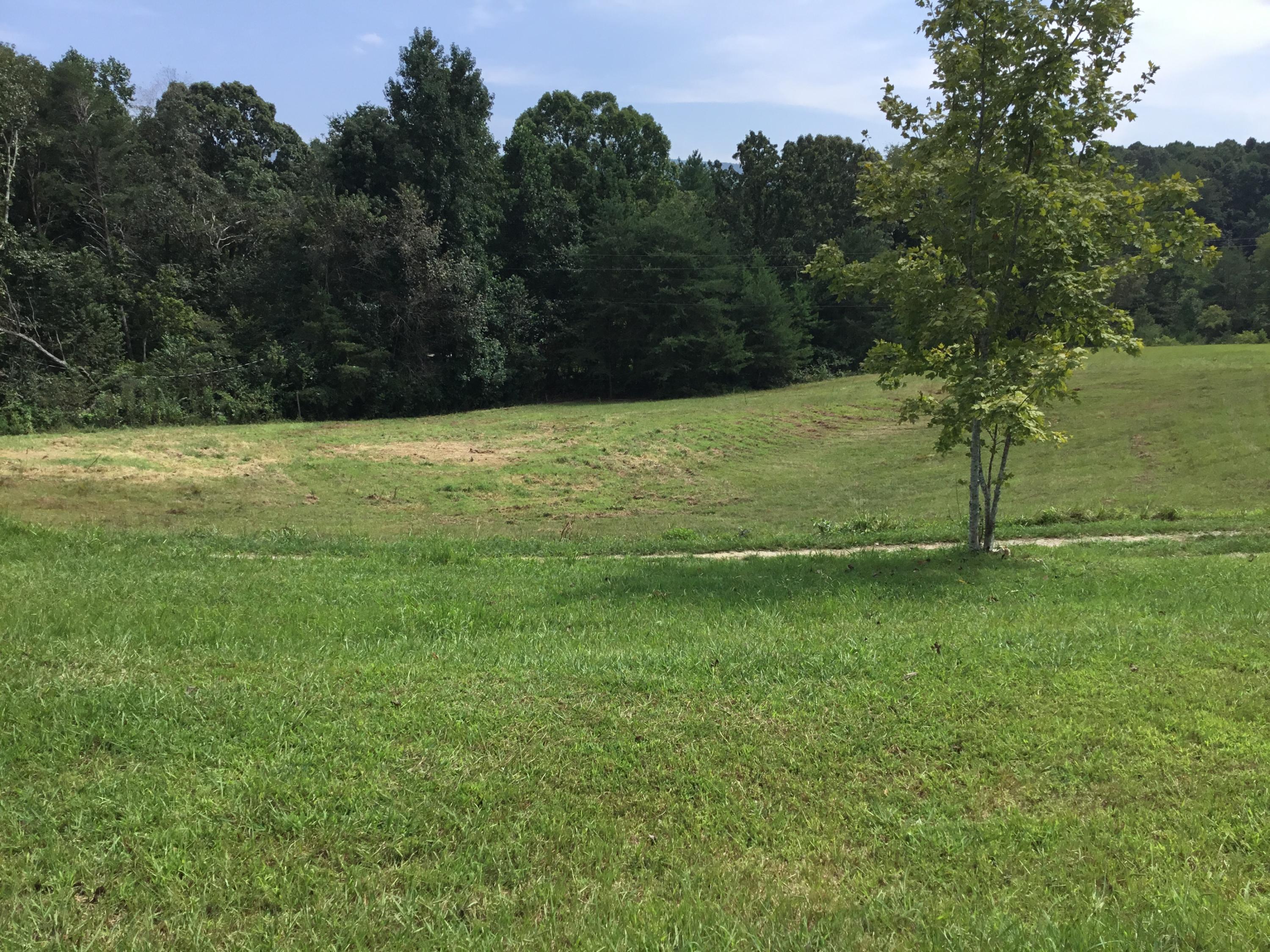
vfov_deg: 45.4
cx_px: 635
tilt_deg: -10.9
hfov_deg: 58.4
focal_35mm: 31
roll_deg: +1.2
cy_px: 476
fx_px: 1137
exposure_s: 1/831
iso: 25
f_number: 2.4
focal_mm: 3.3
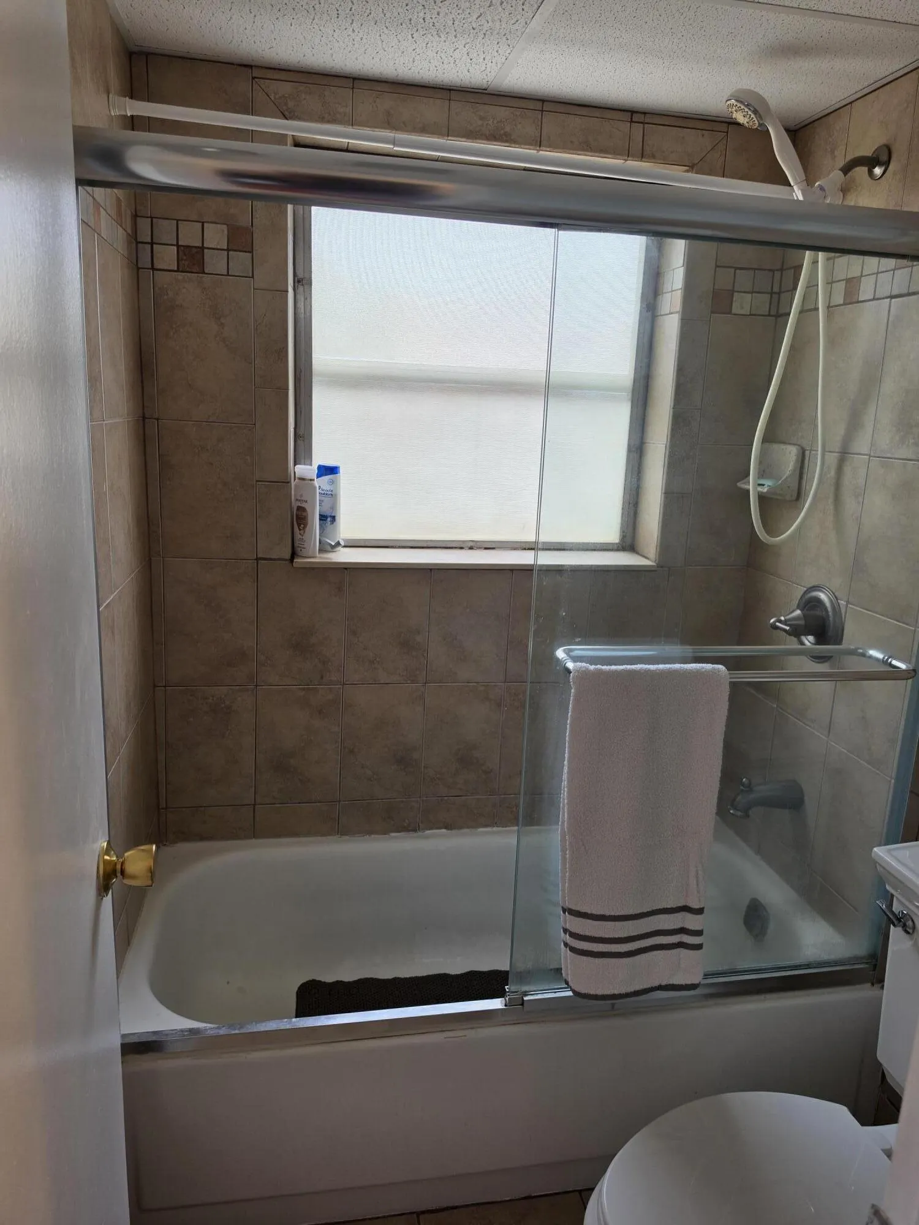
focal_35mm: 23
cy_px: 612
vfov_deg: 73.9
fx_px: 814
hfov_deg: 58.9
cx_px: 460
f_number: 1.4
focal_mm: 6.5
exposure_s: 1/120
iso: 32
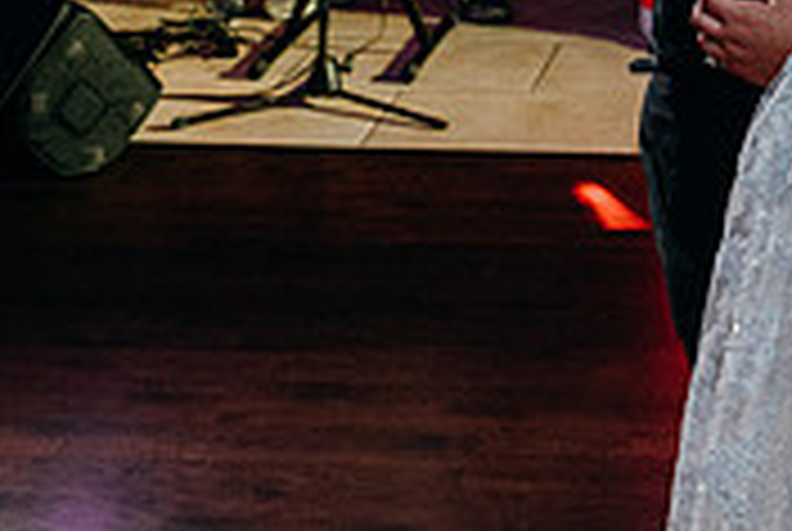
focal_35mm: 102
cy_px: -214
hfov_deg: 19.4
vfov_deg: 12.9
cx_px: 796
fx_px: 2248
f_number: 3.5
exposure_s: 1/160
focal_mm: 31
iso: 2500
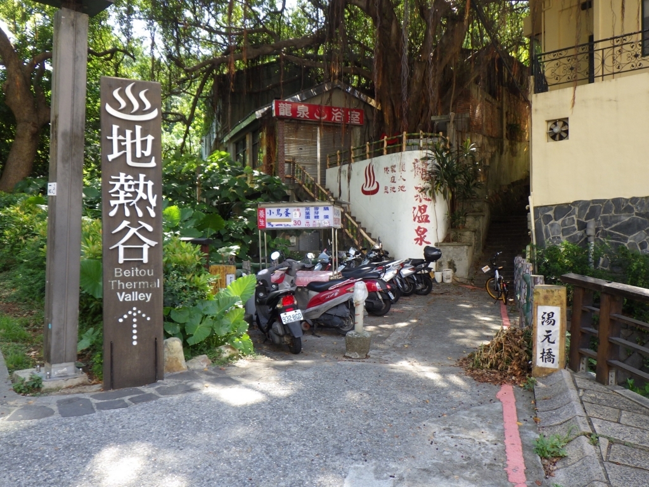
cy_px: 244
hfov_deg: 63.4
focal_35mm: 28
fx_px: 525
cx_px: 324
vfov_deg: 49.7
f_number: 3.5
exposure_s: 1/125
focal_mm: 5
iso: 125
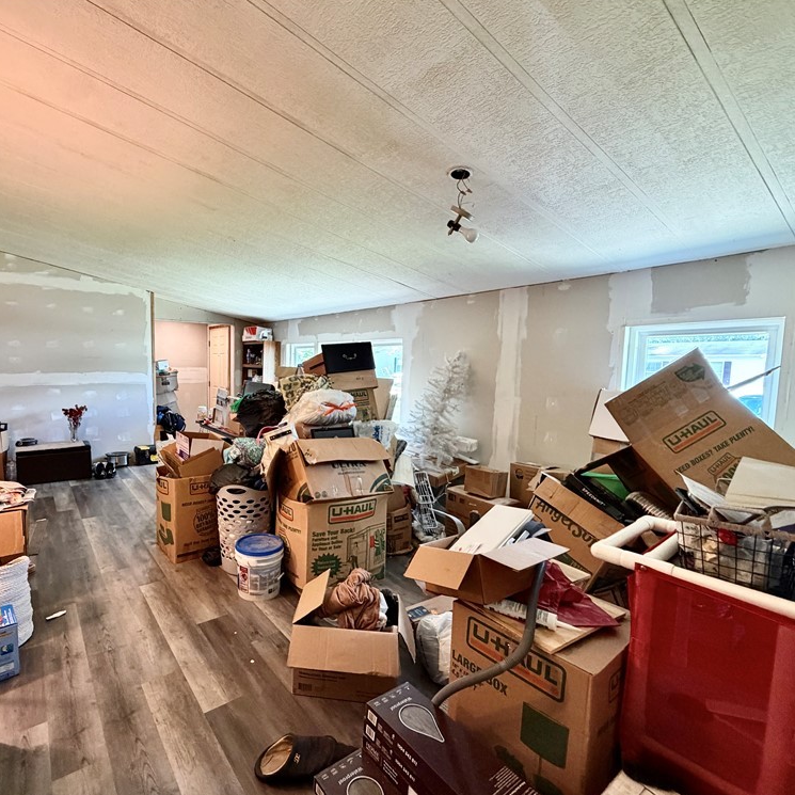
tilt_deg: -4.3
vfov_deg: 84.0
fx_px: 442
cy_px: 401
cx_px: 318
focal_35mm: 17
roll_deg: +0.5
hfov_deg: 83.0
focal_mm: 2.22
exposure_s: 1/60
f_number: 2.2
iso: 320
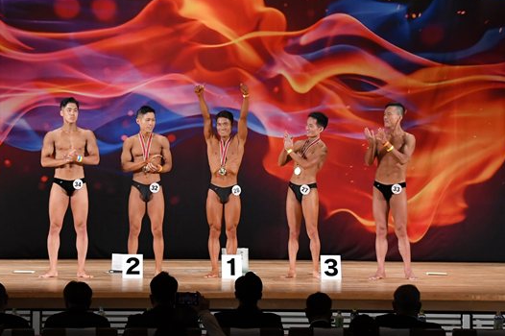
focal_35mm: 137
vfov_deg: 10.0
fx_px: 1921
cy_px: 149
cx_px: 195
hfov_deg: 15.0
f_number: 5.6
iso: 3200
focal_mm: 62
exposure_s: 1/400
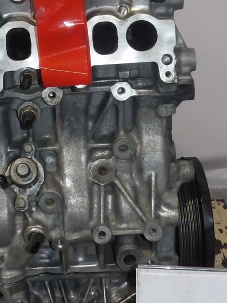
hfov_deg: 18.9
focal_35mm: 76
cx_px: 8
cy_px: 82
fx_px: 665
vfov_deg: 25.4
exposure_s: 1/60
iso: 200
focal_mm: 4.3
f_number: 3.2
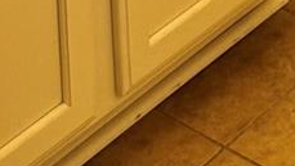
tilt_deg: -10.2
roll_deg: +1.5
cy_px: -634
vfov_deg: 5.5
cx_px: 390
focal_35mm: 175
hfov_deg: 11.9
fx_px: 1369
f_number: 1.78
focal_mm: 6.76
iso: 100
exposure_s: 1/60
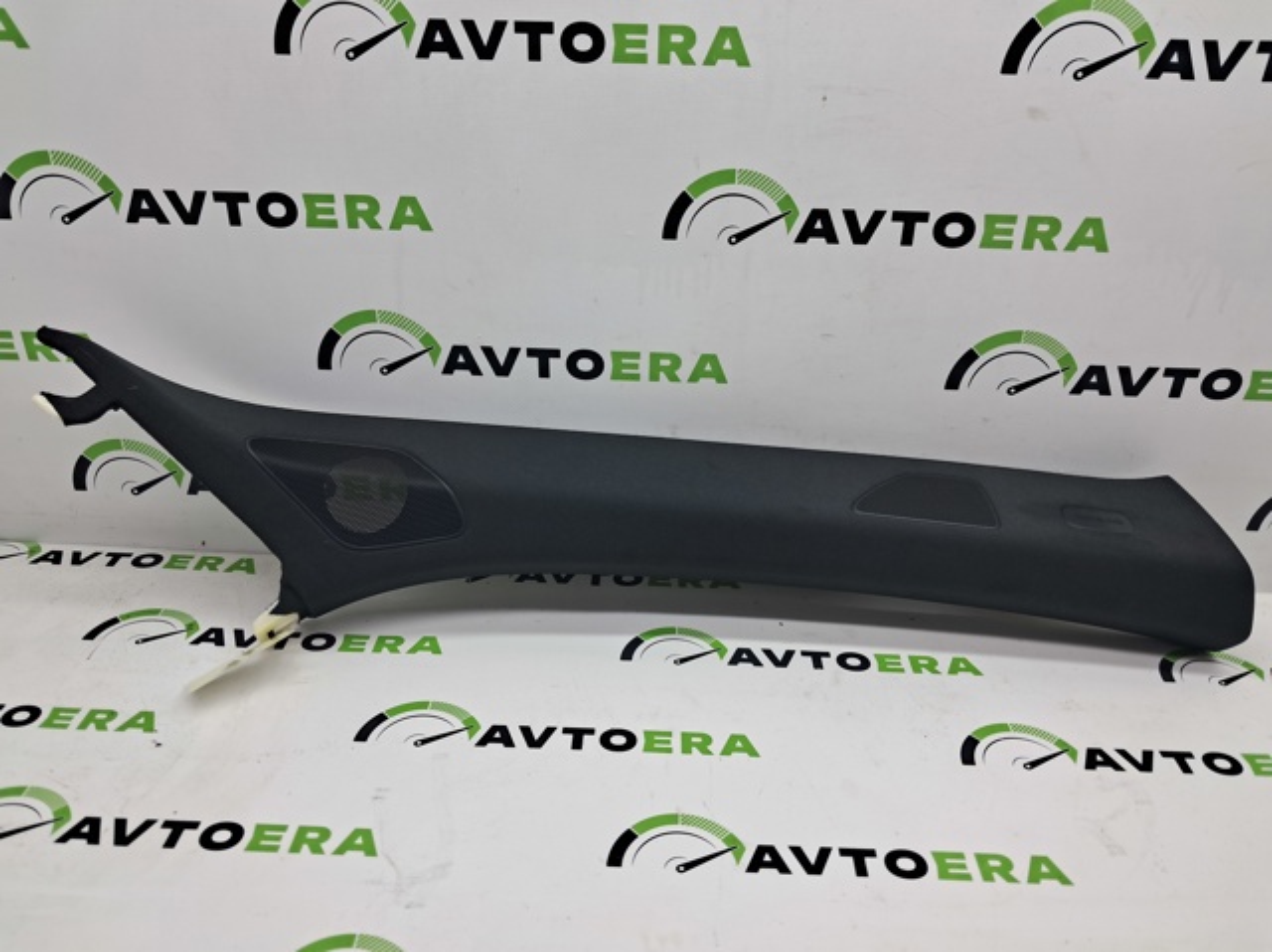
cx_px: 636
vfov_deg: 51.3
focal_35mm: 27
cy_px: 476
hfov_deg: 65.4
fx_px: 991
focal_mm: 4
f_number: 1.8
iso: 50
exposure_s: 1/60
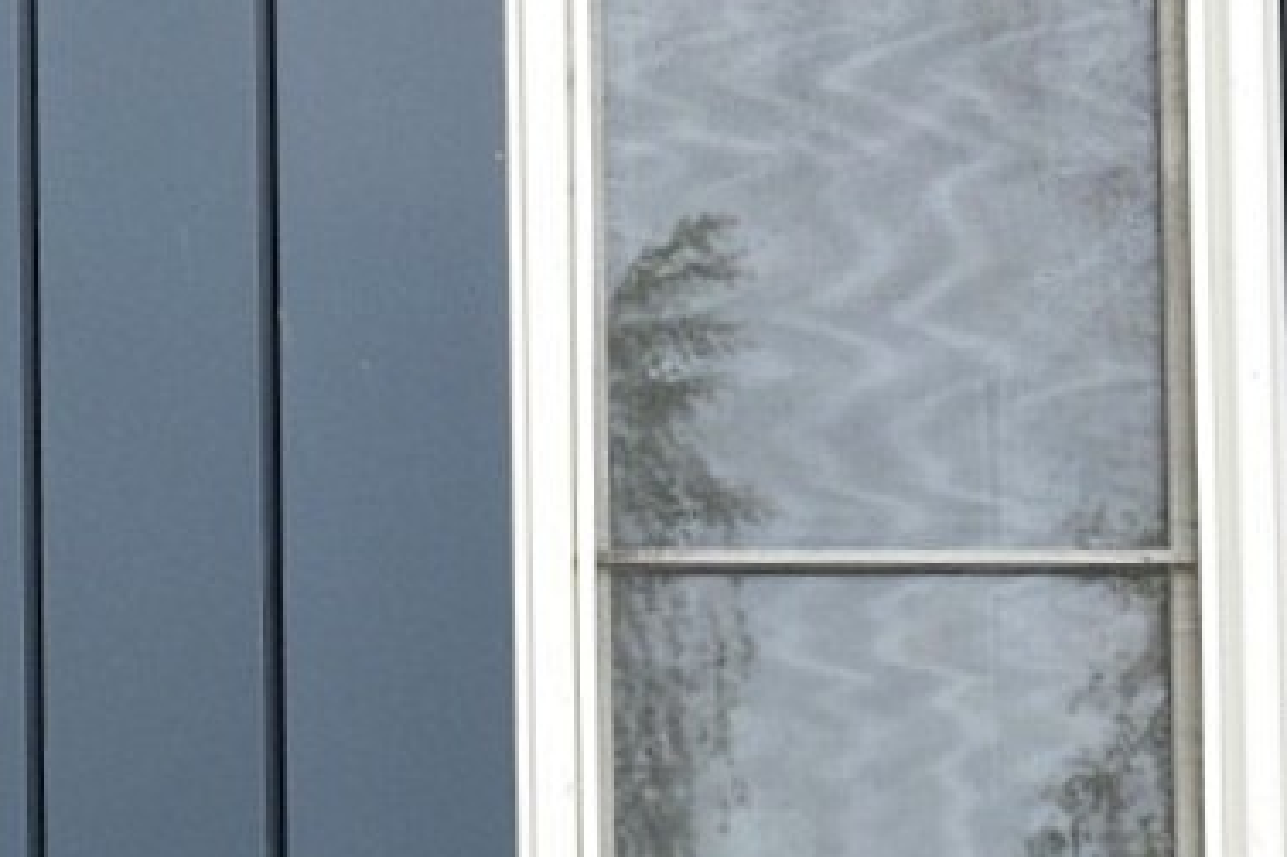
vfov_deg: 7.9
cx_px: -509
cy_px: 1612
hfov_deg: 11.8
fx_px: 6003
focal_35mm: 168
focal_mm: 26
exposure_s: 1/125
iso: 400
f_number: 9
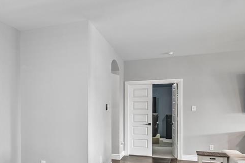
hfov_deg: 45.2
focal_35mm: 38
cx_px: 17
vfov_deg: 34.7
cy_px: 108
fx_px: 259
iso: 400
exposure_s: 1/6
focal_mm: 18
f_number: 8
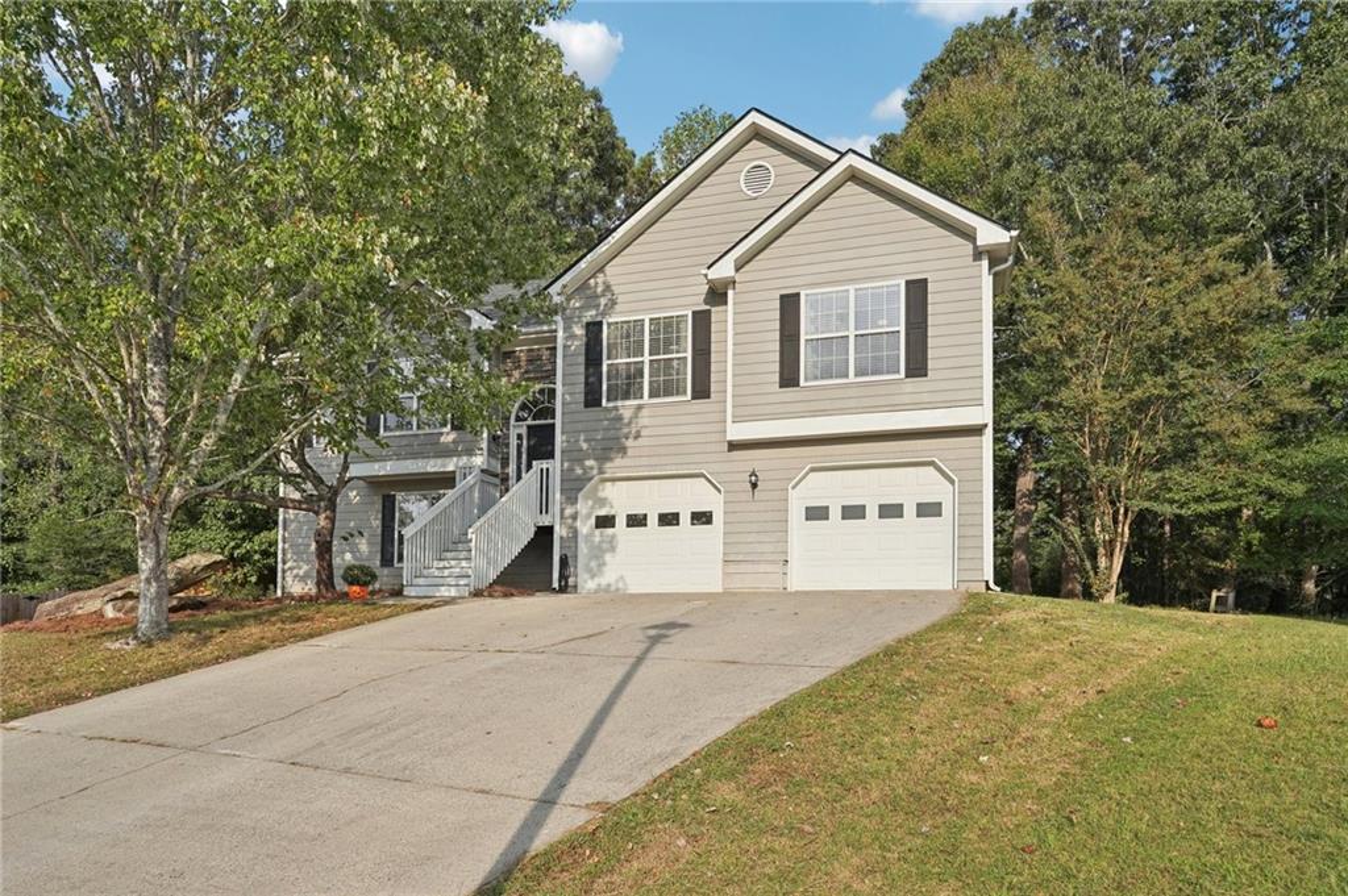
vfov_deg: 56.1
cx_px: 674
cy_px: 448
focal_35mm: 22
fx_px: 842
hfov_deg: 77.4
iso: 400
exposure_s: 1/1250
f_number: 8
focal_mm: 22.5
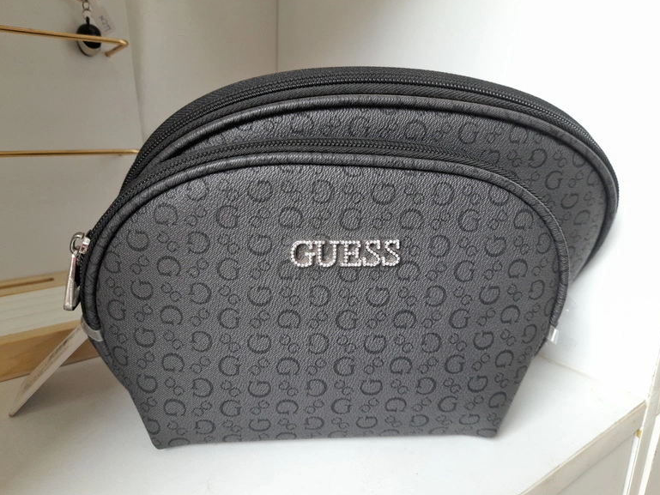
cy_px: 252
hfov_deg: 67.3
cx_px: 329
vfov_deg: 53.1
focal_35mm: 26
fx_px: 496
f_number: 2
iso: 64
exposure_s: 1/60
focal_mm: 4.6
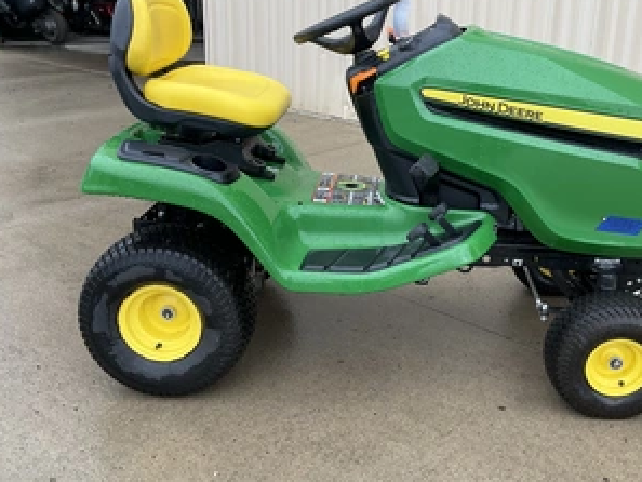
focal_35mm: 39
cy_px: 205
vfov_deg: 36.8
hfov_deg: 47.7
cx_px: 367
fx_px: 724
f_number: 1.8
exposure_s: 1/205
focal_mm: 3
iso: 20
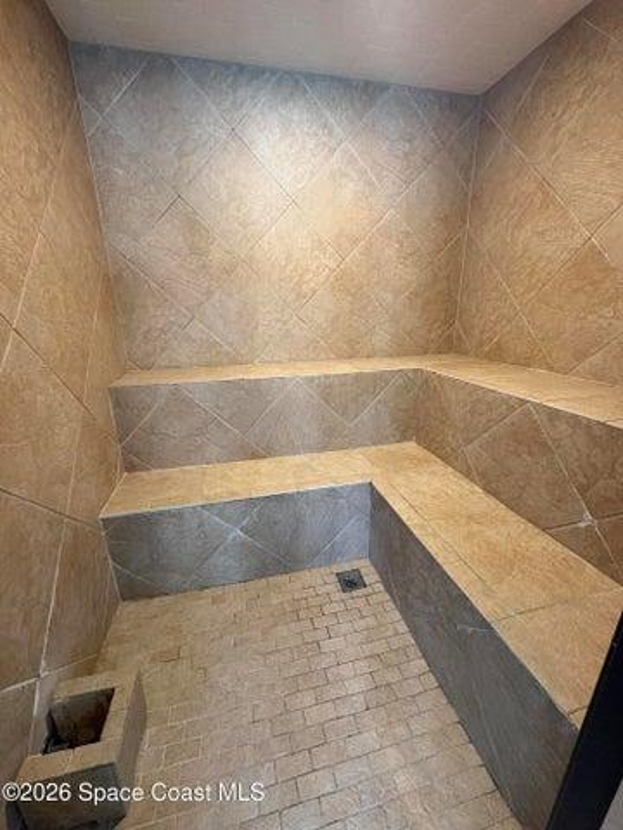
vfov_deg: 102.1
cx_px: 312
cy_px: 415
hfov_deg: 85.7
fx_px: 336
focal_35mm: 14
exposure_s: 1/60
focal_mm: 2.22
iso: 250
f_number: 2.2
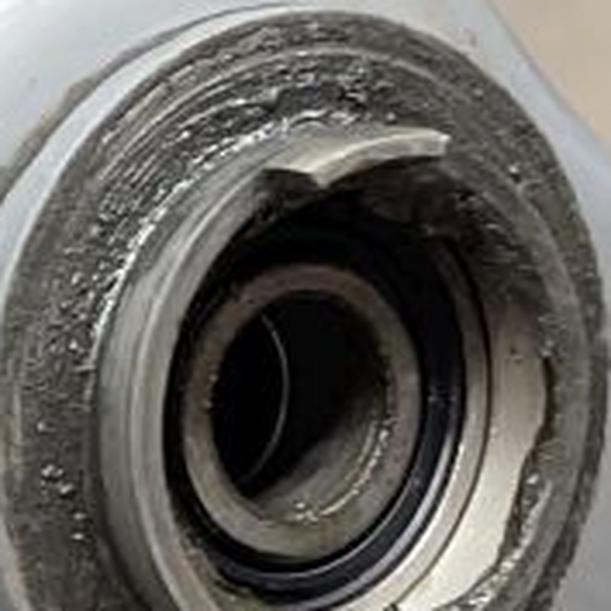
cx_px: -759
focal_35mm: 208
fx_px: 4154
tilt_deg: -46.3
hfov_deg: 7.9
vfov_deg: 8.4
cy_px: 635
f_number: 1.6
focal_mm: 4.2
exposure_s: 1/100
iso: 80
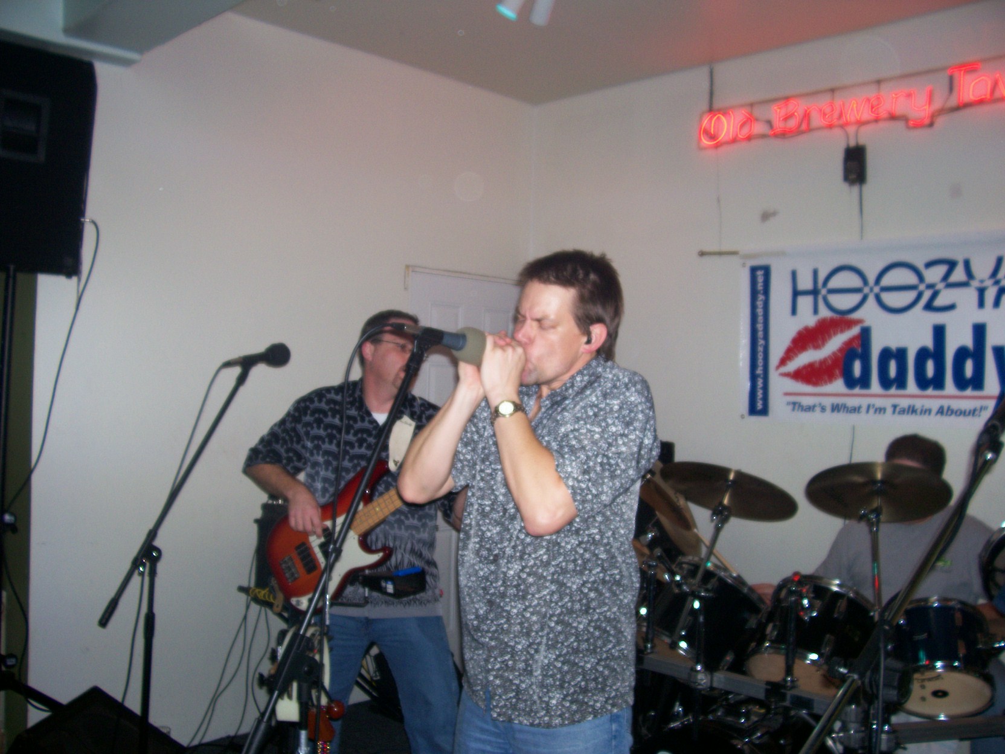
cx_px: 502
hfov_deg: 54.0
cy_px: 377
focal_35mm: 34
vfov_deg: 41.8
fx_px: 987
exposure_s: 1/64
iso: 80
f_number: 2.7
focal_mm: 5.6
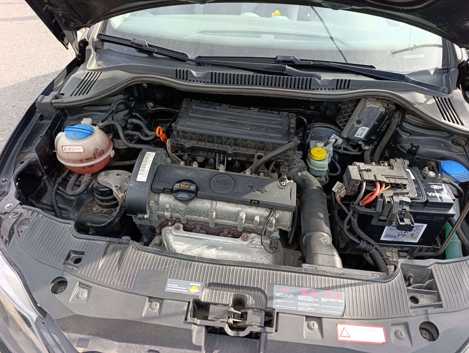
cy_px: 176
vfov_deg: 59.0
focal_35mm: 23
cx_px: 234
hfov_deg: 73.8
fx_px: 312
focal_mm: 6.14
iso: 50
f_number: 1.6
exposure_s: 1/124
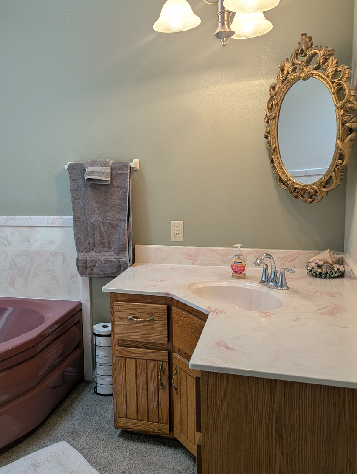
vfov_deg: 55.3
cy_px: 231
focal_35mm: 33
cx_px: 130
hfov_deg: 42.7
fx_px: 453
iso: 99
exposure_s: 1/120
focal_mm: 6.81
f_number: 1.85
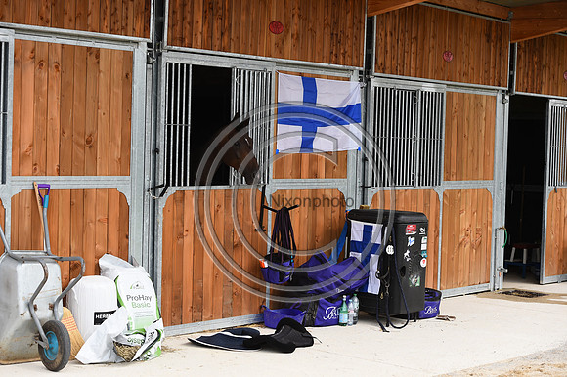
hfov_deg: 28.9
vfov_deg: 19.4
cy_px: 188
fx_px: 1102
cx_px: 284
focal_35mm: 70
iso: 320
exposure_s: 1/800
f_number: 5
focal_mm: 70
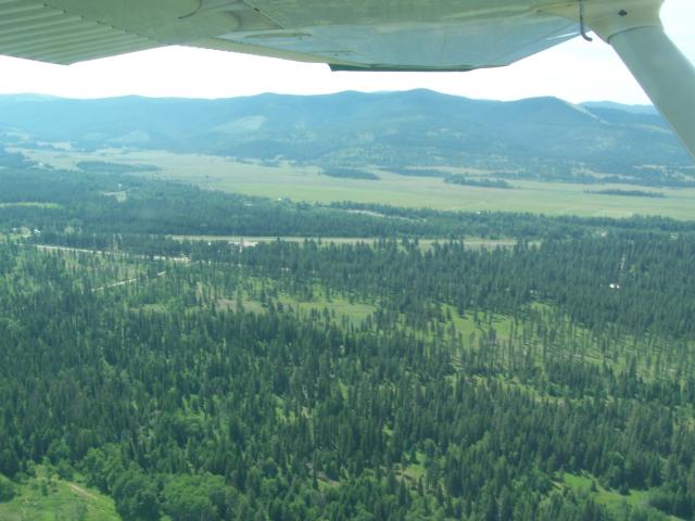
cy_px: 260
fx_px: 763
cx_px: 348
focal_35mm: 38
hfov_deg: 49.0
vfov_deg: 37.7
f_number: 8
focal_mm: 6.3
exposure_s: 1/60
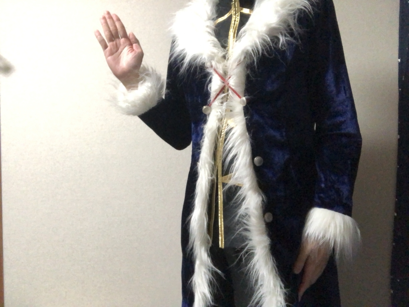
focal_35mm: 32
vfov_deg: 44.2
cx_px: 204
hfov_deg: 56.8
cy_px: 154
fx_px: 378
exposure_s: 1/24
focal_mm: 2.87
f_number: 2.2
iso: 500
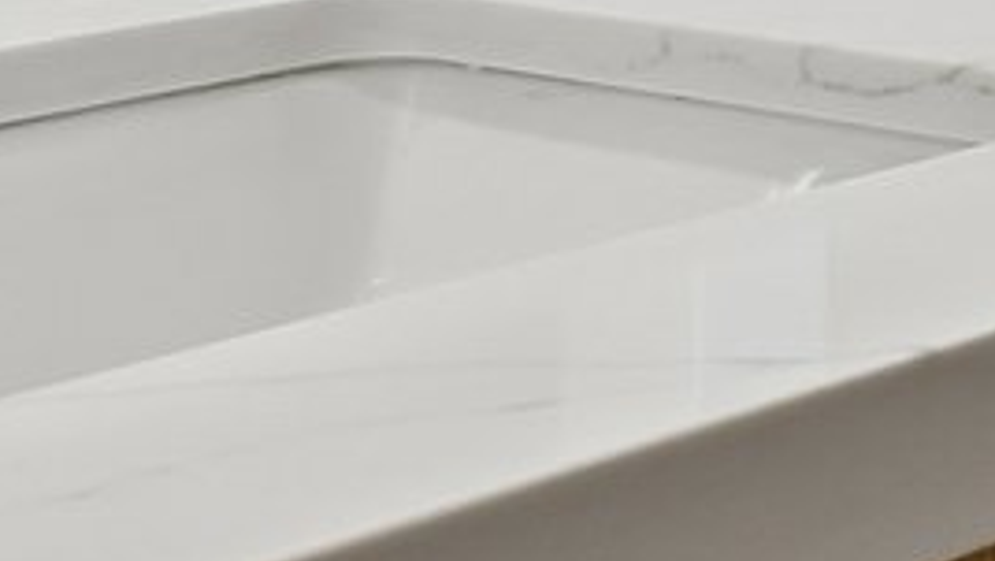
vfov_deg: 8.5
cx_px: 1686
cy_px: -574
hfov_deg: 14.3
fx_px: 3590
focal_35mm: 136
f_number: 8
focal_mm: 17
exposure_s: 1/15
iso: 250
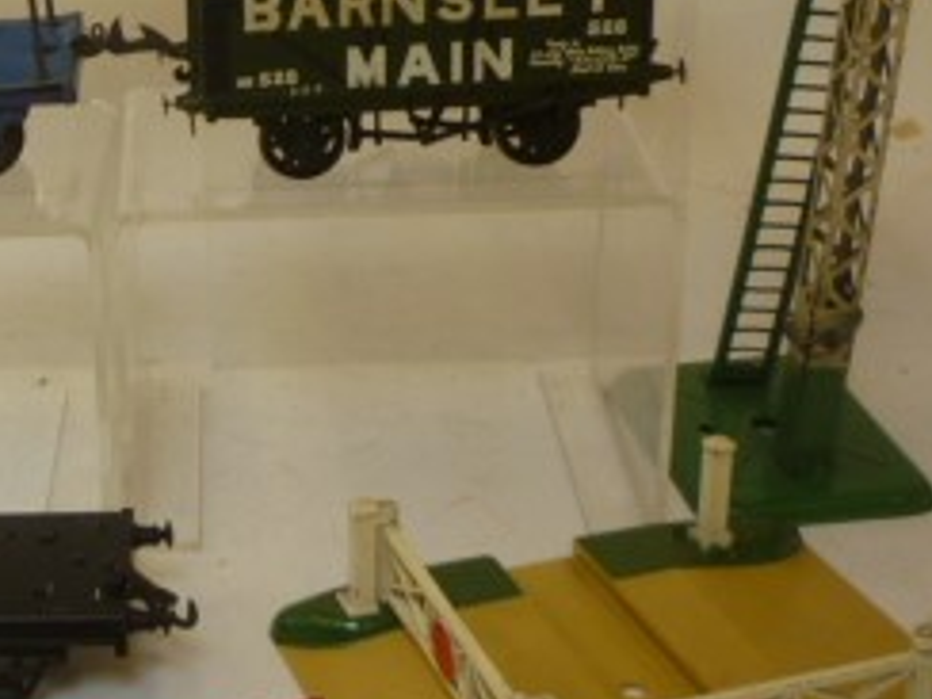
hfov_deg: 24.6
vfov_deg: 19.3
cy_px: 191
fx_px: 2046
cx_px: 23
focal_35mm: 76
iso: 80
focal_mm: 5.2
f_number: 3.3
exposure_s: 1/50
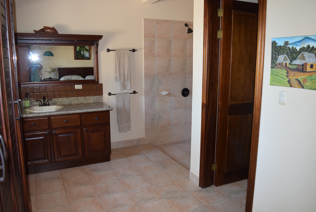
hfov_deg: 67.3
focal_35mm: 27
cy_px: 106
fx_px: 237
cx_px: 158
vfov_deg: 48.0
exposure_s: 1/80
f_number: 4.5
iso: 800
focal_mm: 18
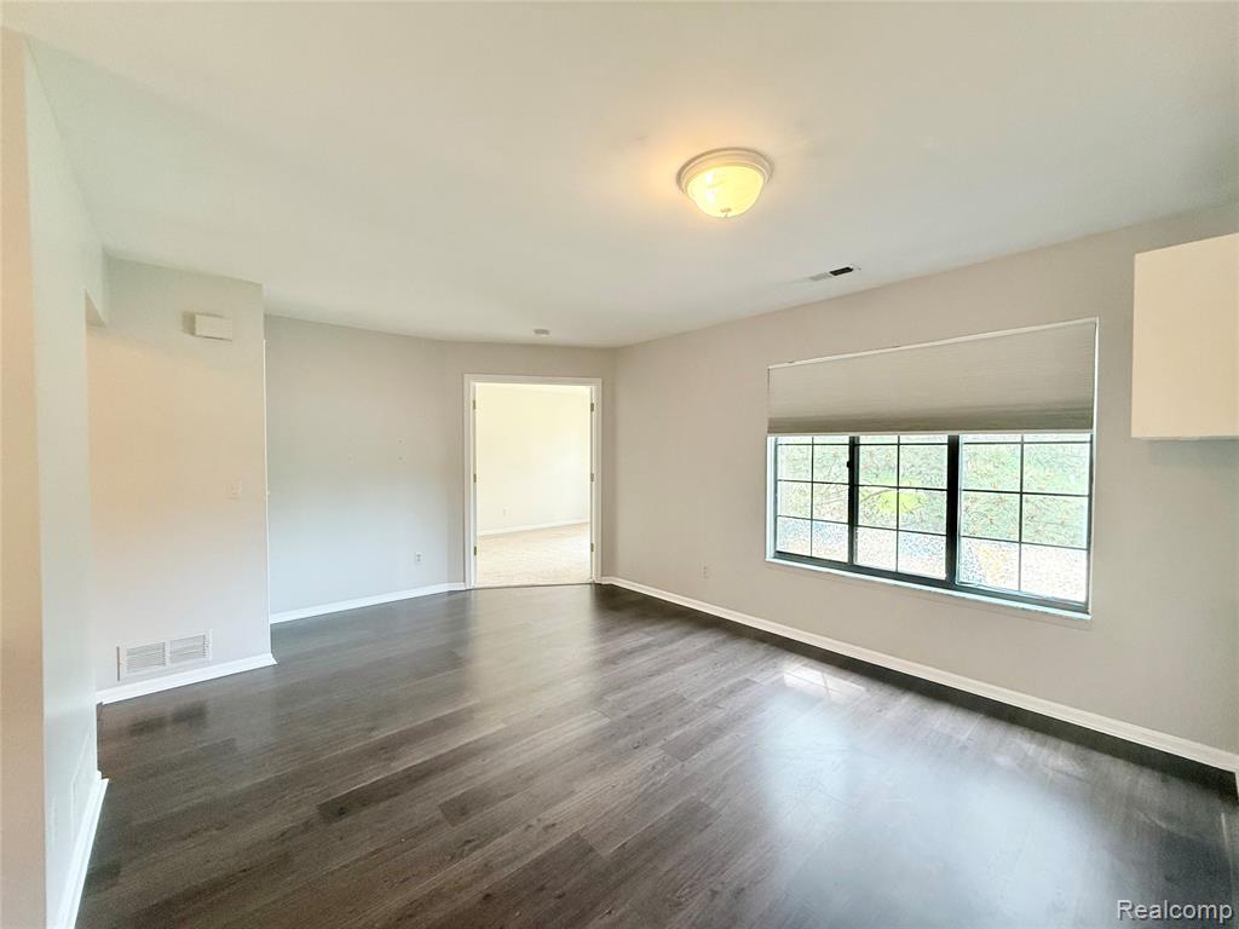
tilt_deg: -0.7
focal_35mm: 14
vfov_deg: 85.7
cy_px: 464
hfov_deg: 102.1
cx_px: 620
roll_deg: -0.4
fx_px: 501
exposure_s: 1/120
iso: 200
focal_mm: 2.22
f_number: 2.2
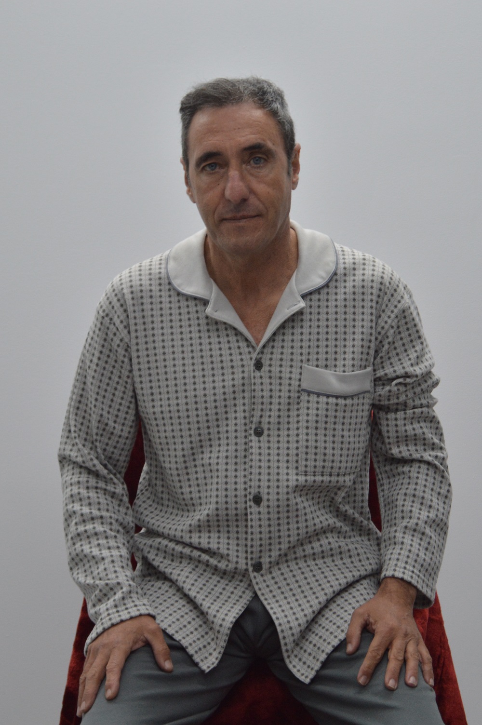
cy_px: 362
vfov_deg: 28.1
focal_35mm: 72
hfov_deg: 18.9
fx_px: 1449
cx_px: 241
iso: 400
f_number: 5.3
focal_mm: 48
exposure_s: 1/80
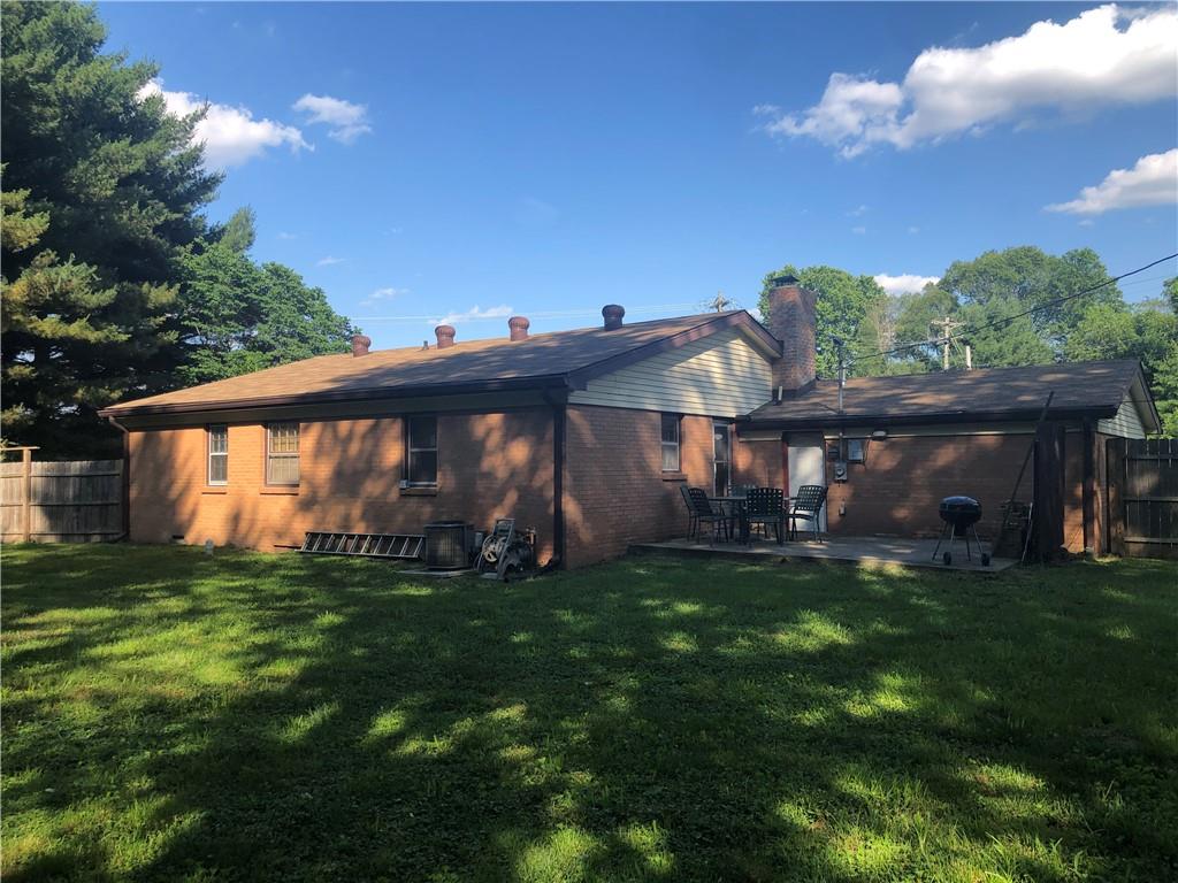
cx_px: 589
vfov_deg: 49.7
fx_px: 953
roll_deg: +0.3
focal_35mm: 28
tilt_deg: +2.4
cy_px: 442
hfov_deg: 63.4
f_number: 1.8
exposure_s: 1/960
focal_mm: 4
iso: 20
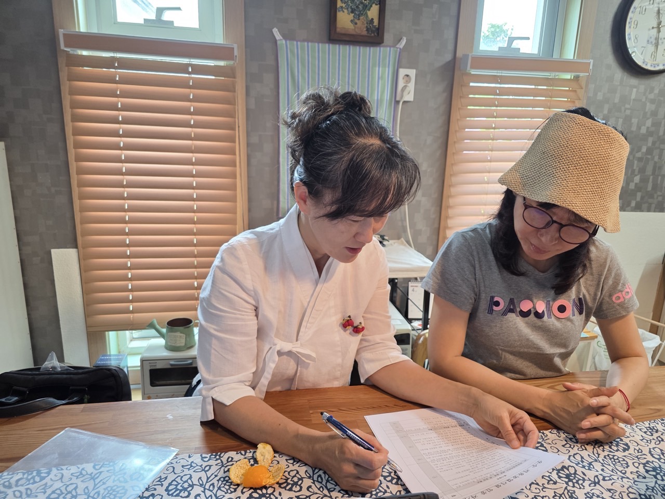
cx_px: 332
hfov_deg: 73.9
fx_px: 442
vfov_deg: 58.9
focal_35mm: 23
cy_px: 250
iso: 200
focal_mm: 6.3
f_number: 1.7
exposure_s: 1/120
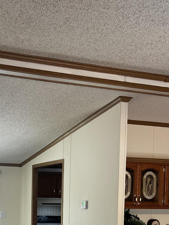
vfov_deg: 29.9
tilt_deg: -1.6
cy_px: 215
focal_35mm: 61
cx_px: 22
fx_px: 397
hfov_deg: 23.5
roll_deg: -0.6
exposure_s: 1/120
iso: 125
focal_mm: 5.7
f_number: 1.5
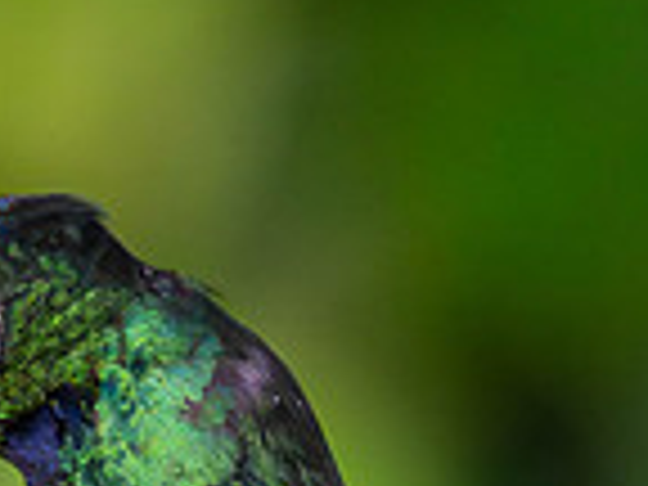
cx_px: -126
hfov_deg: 0.8
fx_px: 46294
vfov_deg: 0.6
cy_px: 698
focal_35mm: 2473
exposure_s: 1/100
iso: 20000
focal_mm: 400
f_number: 2.8
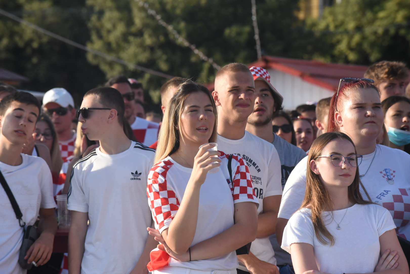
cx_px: 205
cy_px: 137
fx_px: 2278
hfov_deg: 10.3
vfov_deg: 6.9
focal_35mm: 200
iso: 2500
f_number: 10
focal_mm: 200
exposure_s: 1/2500
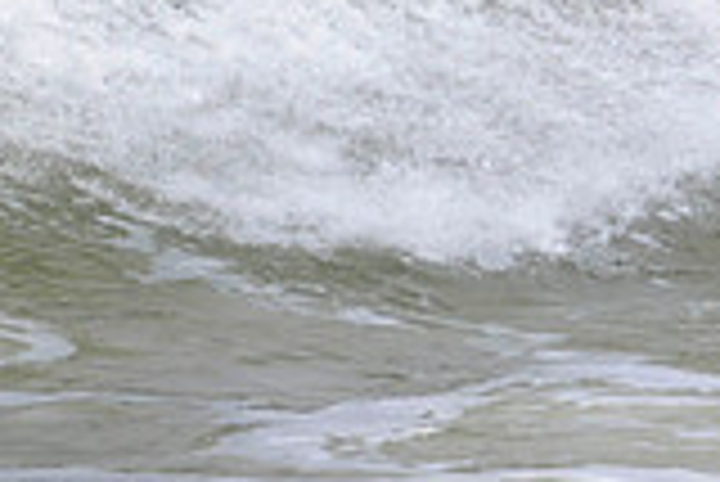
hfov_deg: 0.7
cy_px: -291
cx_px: 1300
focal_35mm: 2892
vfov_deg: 0.5
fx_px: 57891
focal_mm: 800
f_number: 11
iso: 560
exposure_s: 1/2000
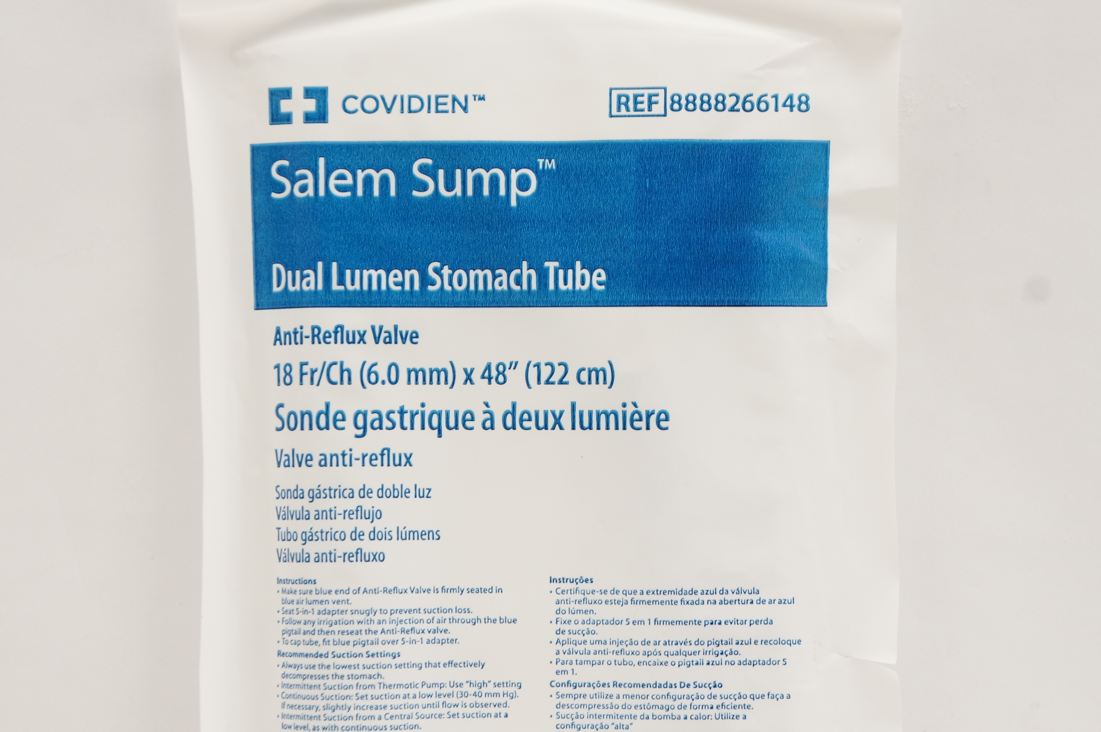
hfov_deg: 24.6
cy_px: 366
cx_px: 550
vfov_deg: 16.5
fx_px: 2520
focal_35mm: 82
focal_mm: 55
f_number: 6.3
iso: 800
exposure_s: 1/160
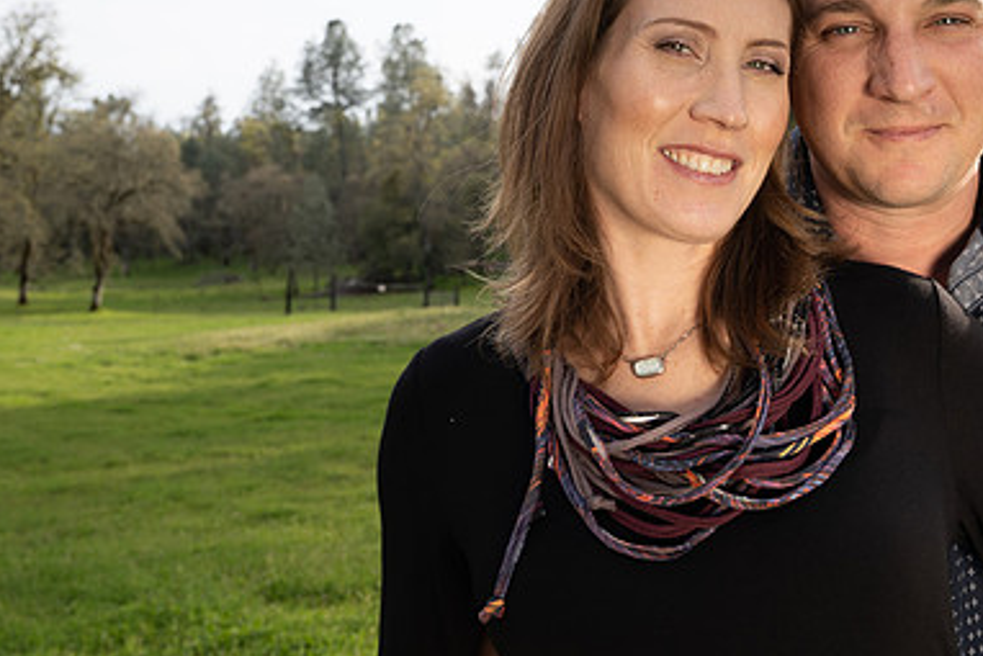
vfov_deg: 32.1
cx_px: 535
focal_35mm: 41
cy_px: 166
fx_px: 1120
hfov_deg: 47.3
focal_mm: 27
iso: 100
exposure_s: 1/125
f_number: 6.3
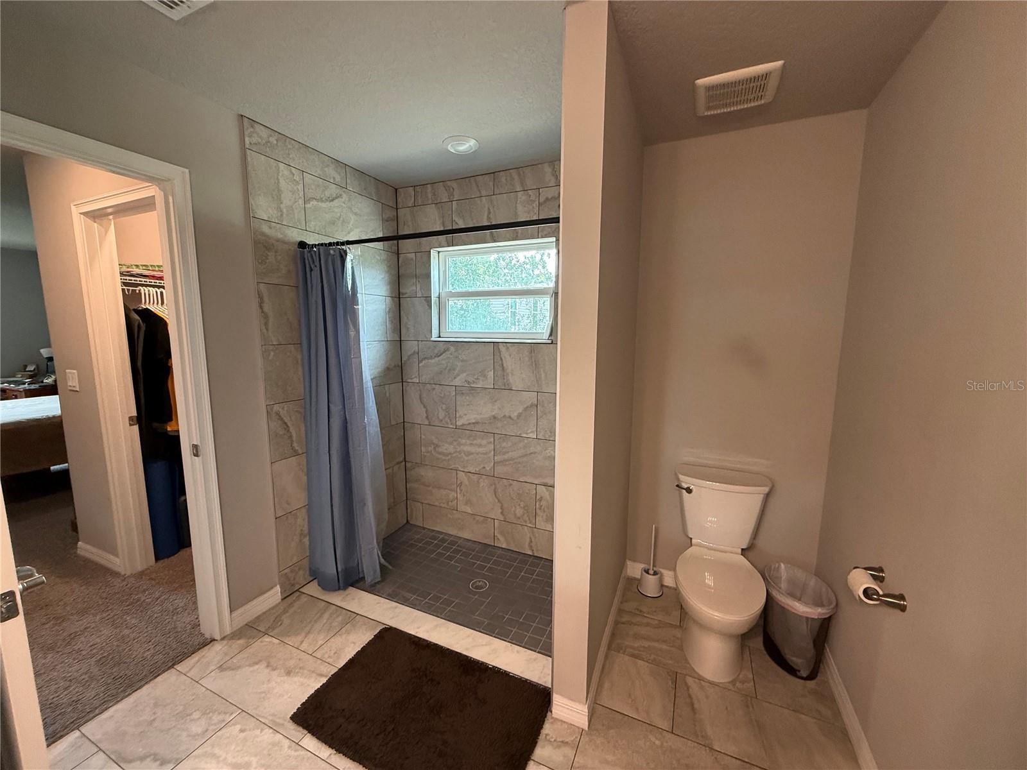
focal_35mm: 14
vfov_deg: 85.7
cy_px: 385
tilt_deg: -7.7
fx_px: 415
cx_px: 514
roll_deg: -0.1
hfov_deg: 102.1
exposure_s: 1/120
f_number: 2.2
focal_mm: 2.22
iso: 400
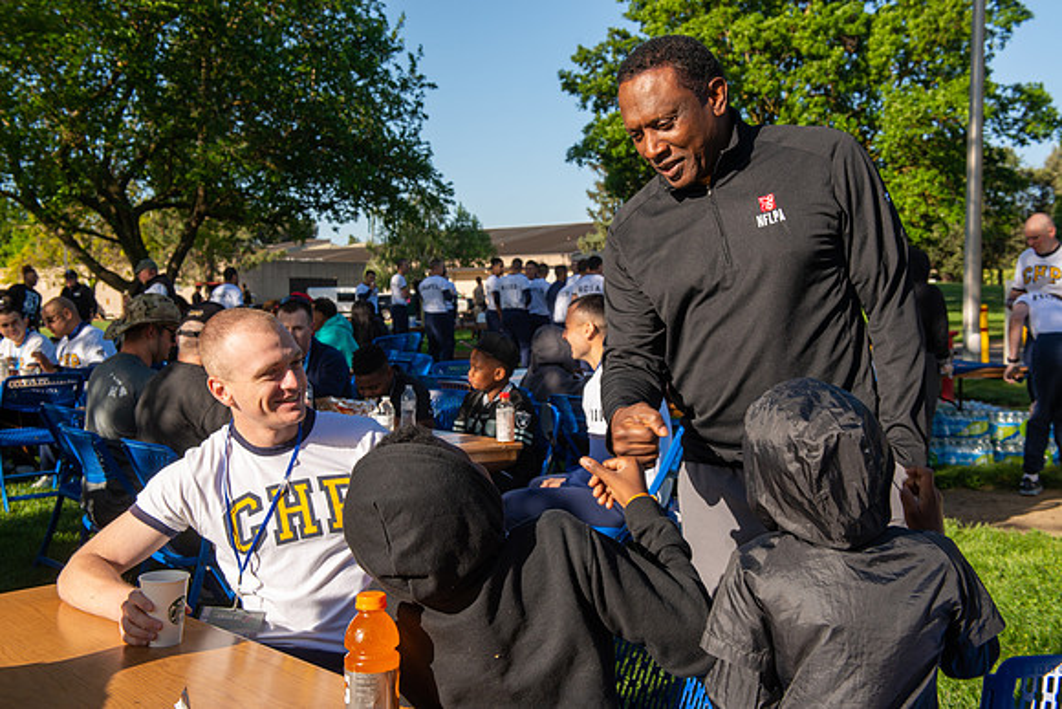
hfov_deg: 48.4
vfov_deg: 33.4
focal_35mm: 40
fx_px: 1180
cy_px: 354
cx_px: 531
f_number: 8
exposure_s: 1/125
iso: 100
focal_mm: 40
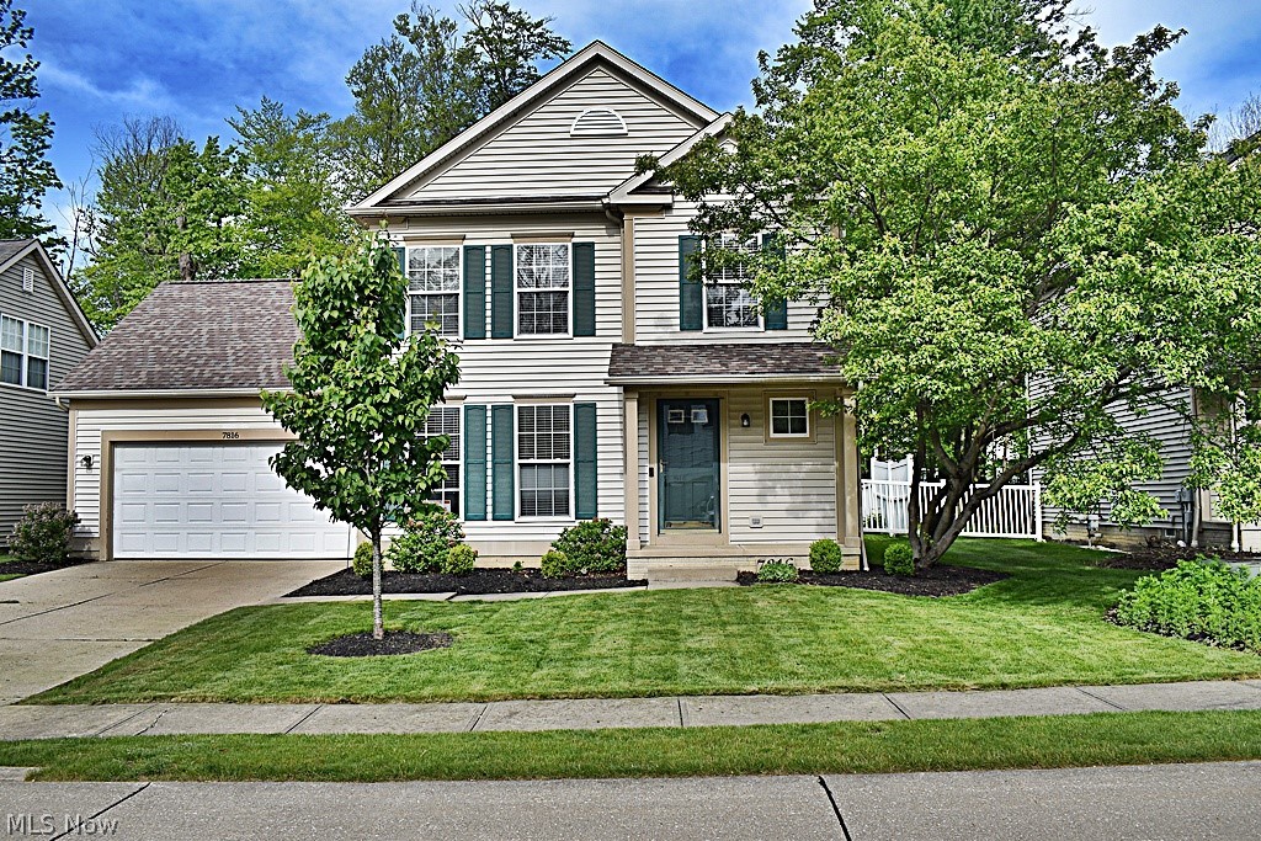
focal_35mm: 30
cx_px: 630
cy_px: 420
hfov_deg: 61.9
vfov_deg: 43.6
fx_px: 1051
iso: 100
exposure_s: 1/250
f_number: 8
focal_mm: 20
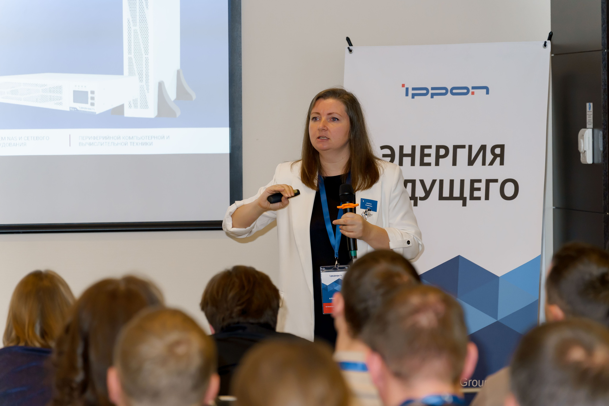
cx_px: 304
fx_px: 2537
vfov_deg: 9.1
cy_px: 203
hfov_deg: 13.7
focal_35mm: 150
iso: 1600
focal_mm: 150
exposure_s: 1/125
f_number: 4.5
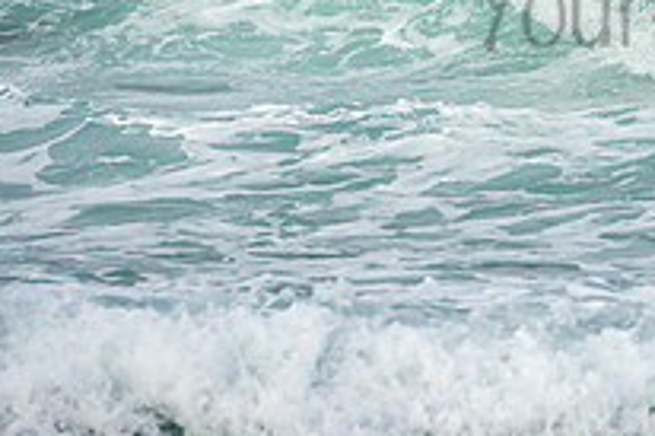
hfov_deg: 2.4
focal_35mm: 857
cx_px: 798
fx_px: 15580
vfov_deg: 1.6
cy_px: -27
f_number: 5
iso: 200
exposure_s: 1/2000
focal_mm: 200
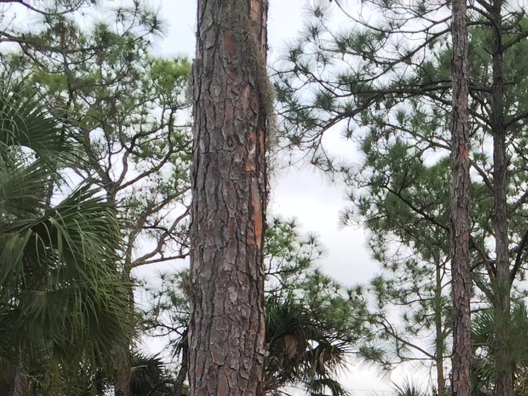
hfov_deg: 22.8
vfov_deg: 16.4
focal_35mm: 83
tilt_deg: +0.3
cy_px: 566
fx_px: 1266
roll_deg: +0.9
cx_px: 497
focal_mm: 4.15
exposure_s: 1/476
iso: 32
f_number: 2.2
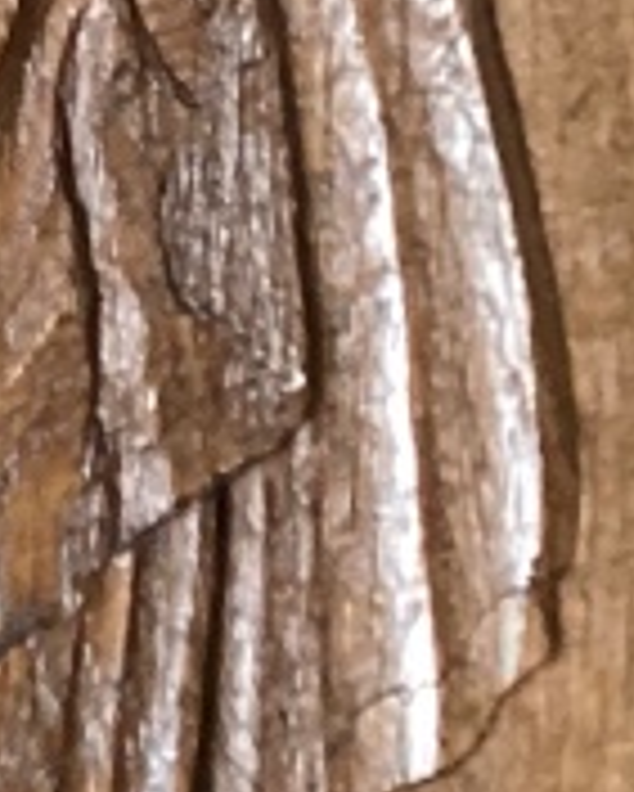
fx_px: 4828
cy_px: -108
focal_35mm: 206
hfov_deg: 7.0
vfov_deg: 9.3
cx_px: -949
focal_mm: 3.3
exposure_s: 1/33
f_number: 2.4
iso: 320
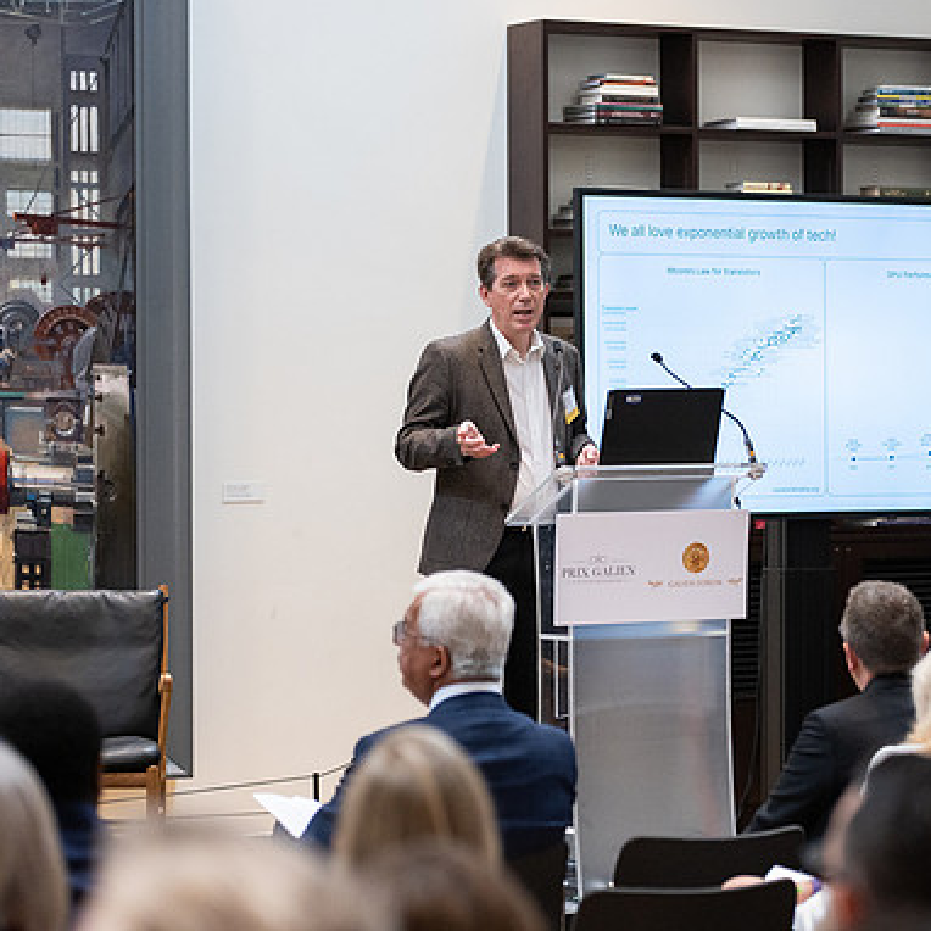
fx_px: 3925
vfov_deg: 13.5
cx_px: 590
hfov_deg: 13.5
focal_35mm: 129
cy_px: 467
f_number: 3.2
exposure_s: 1/1250
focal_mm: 100
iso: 2500
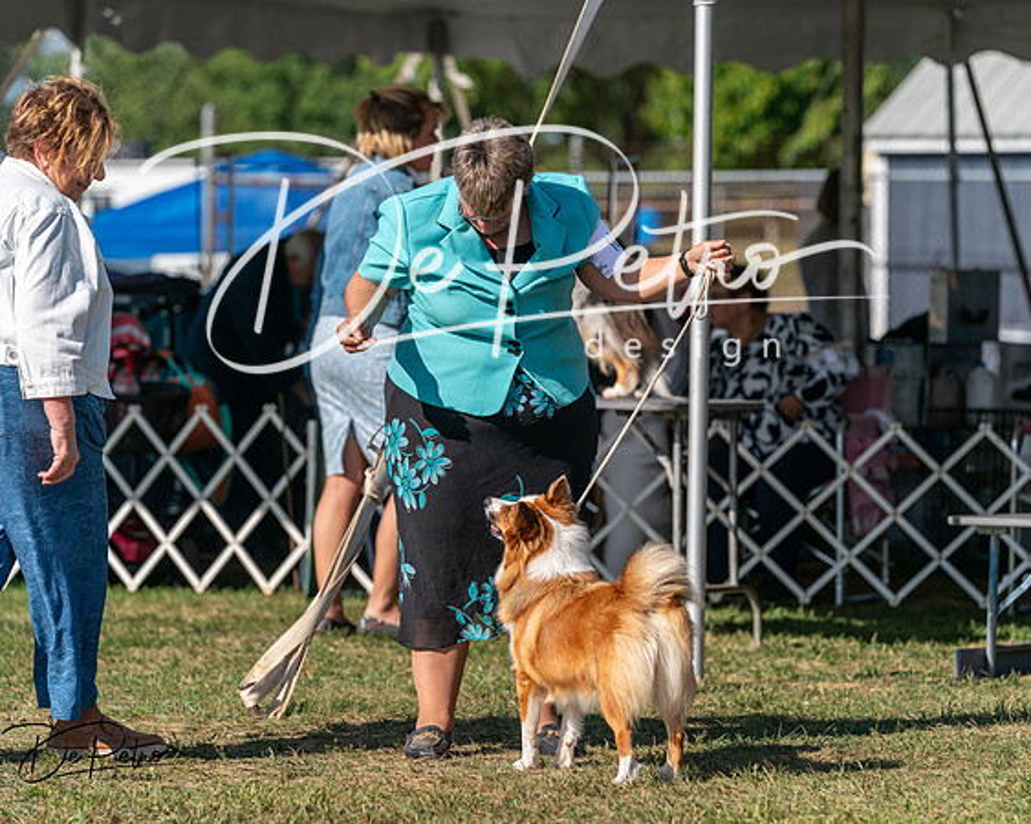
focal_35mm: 195
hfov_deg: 9.9
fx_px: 5943
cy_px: 412
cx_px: 516
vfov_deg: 7.9
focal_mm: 173
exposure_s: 1/1250
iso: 100
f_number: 4.5
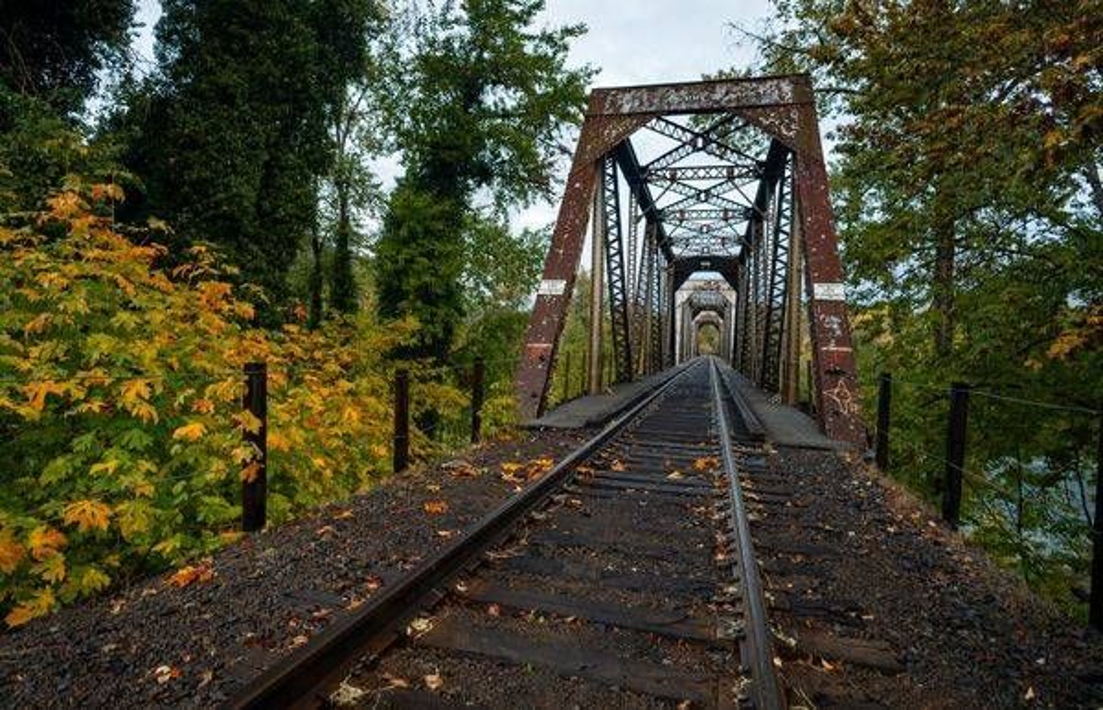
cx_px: 532
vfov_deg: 61.4
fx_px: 597
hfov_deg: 85.4
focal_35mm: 20
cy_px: 344
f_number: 2.8
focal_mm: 17
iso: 320
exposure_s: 1/80
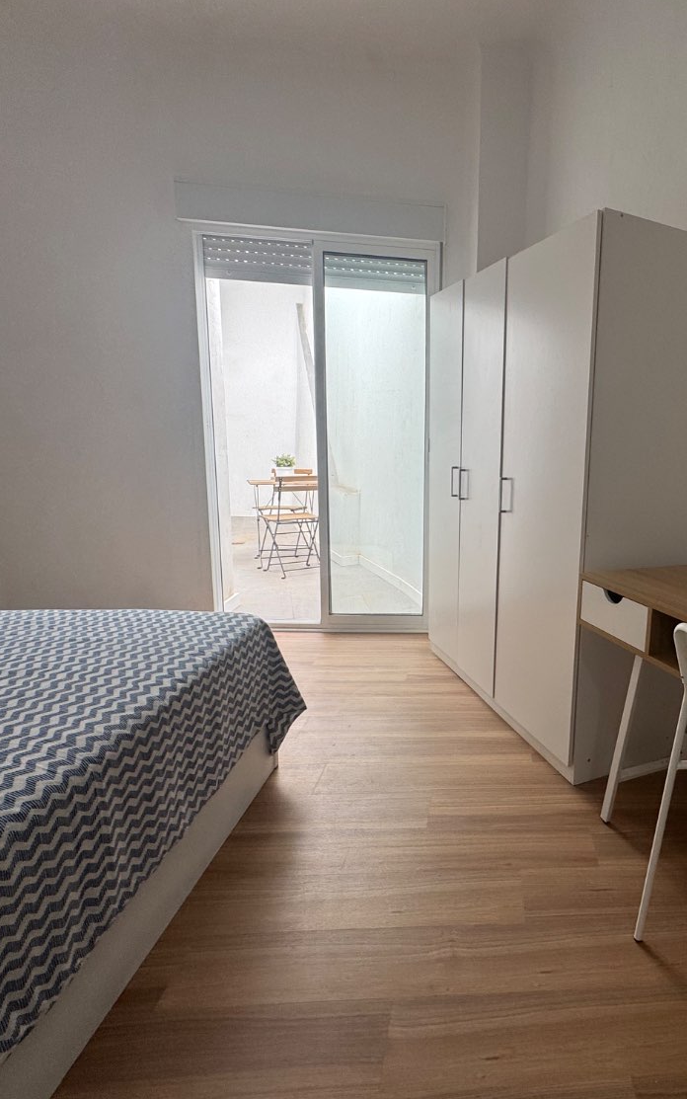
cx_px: 543
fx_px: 599
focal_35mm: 20
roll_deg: -1.8
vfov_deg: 85.1
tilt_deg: -9.7
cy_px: 550
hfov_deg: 55.7
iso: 40
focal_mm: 2.22
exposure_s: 1/99
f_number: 2.2
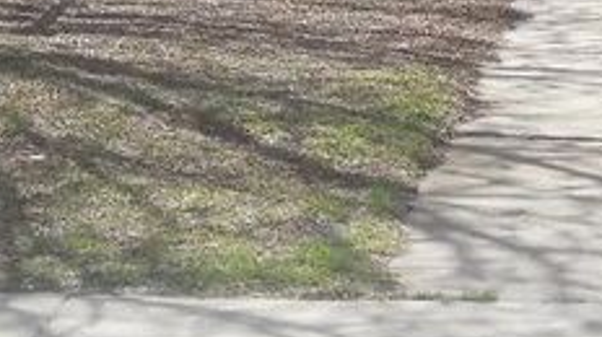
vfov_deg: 4.7
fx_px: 4067
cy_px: -124
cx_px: 413
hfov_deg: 8.5
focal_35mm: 255
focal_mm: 9.4
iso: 125
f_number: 4
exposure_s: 1/500
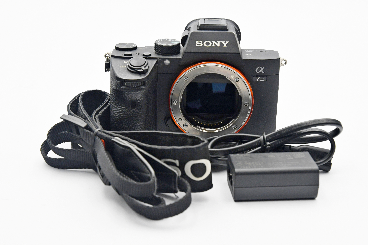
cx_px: 183
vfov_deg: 19.5
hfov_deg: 28.8
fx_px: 716
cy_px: 123
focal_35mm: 70
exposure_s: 1/100
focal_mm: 46
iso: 1600
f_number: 8
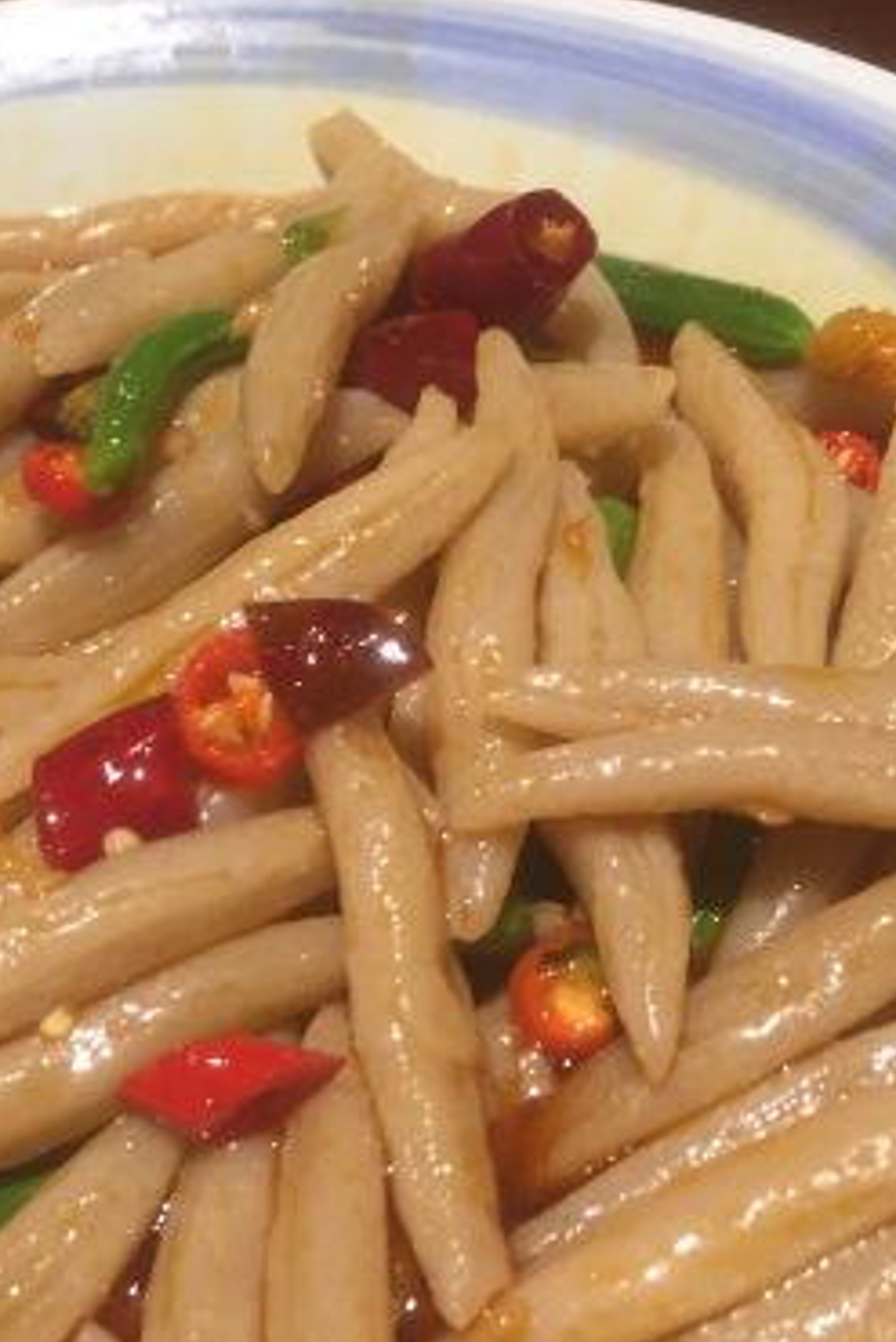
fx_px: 2126
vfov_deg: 34.9
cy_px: 803
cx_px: 91
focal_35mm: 57
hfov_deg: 23.2
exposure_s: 1/33
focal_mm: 4.15
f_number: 2.2
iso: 80
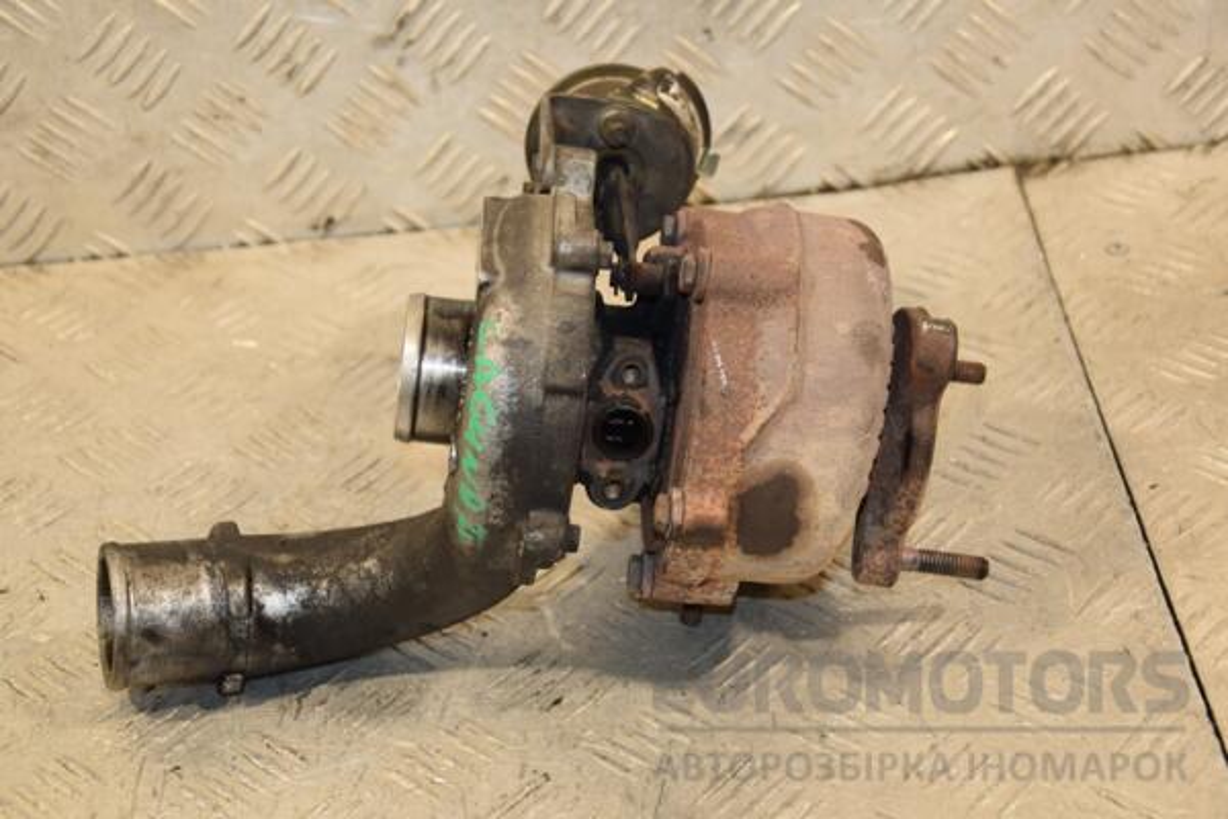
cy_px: 410
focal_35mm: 75
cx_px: 614
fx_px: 2558
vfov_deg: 18.2
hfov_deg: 27.0
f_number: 5
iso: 800
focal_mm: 50
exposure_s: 1/125
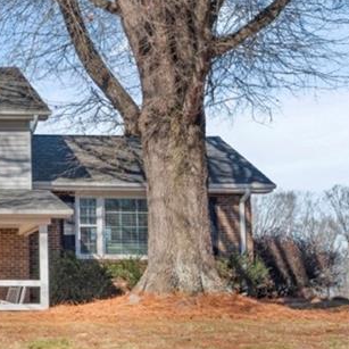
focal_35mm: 119
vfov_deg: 14.7
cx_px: -143
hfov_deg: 13.9
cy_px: 165
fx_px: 1357
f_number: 7.1
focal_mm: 42
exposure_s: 1/1000
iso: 320
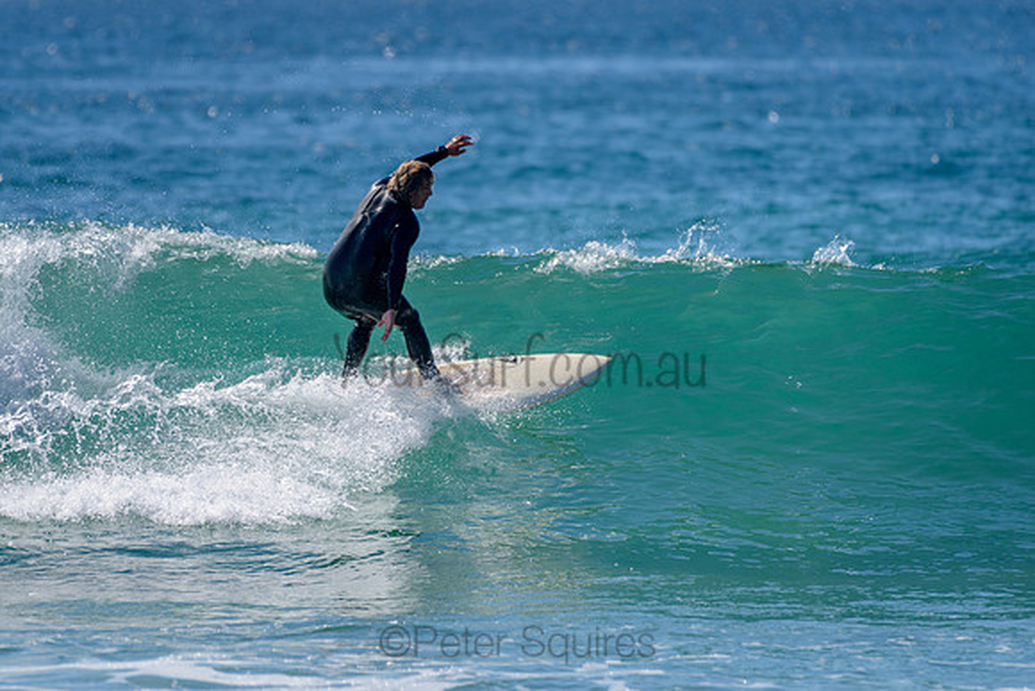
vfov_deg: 2.2
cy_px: 288
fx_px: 17626
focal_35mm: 613
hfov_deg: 3.4
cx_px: 401
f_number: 5.6
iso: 125
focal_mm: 500
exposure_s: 1/2000
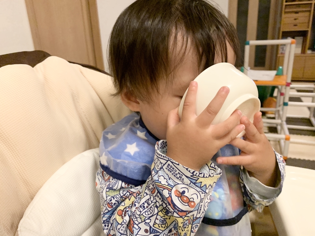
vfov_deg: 53.1
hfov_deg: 67.3
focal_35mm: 26
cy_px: 118
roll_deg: +1.7
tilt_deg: -18.6
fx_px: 237
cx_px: 158
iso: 320
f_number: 1.8
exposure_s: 1/60
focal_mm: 4.25
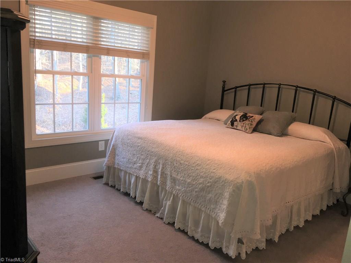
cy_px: 132
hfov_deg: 61.7
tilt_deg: -11.9
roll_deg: -4.0
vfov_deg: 48.2
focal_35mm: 29
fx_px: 294
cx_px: 176
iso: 40
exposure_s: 1/30
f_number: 2.2
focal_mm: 4.15
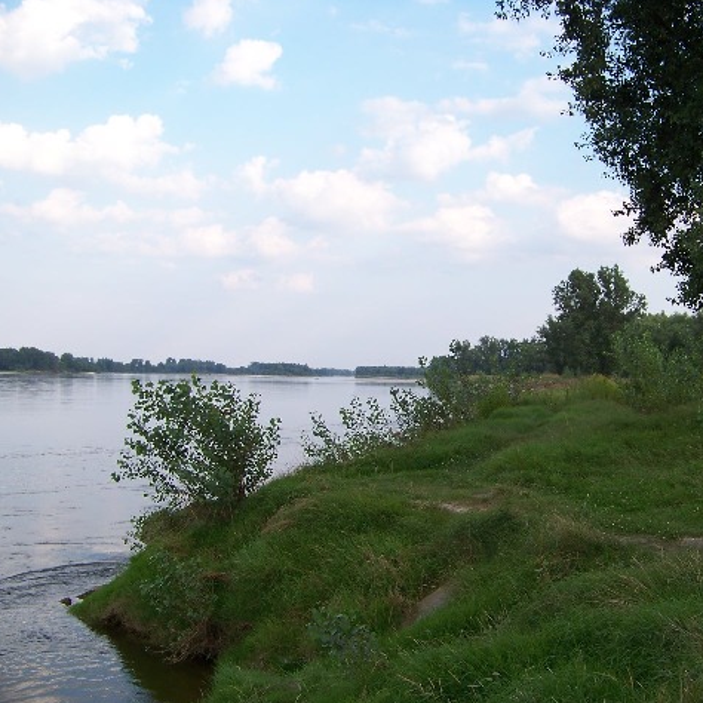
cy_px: 354
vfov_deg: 39.2
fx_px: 988
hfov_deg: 38.9
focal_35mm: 43
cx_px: 449
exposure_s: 1/320
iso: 64
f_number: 2.8
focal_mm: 5.85
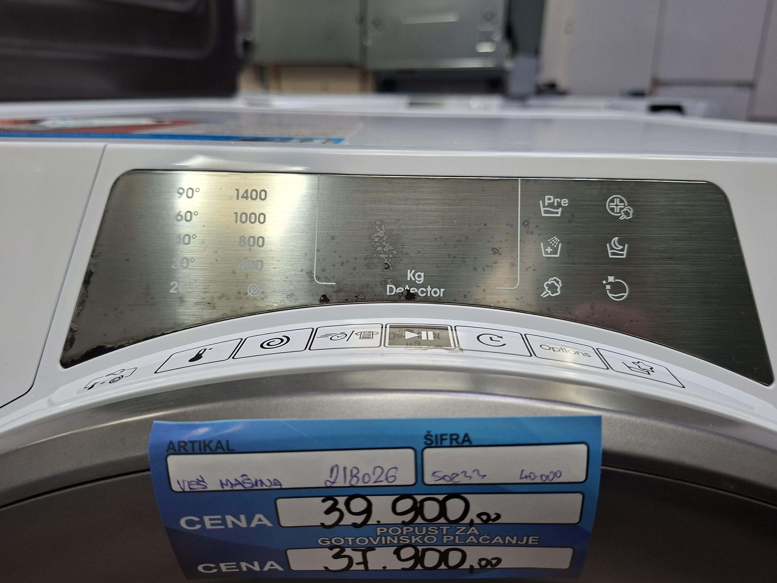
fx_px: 516
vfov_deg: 58.9
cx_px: 388
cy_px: 292
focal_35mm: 23
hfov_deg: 73.9
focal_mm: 5.54
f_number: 1.8
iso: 160
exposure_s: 1/100
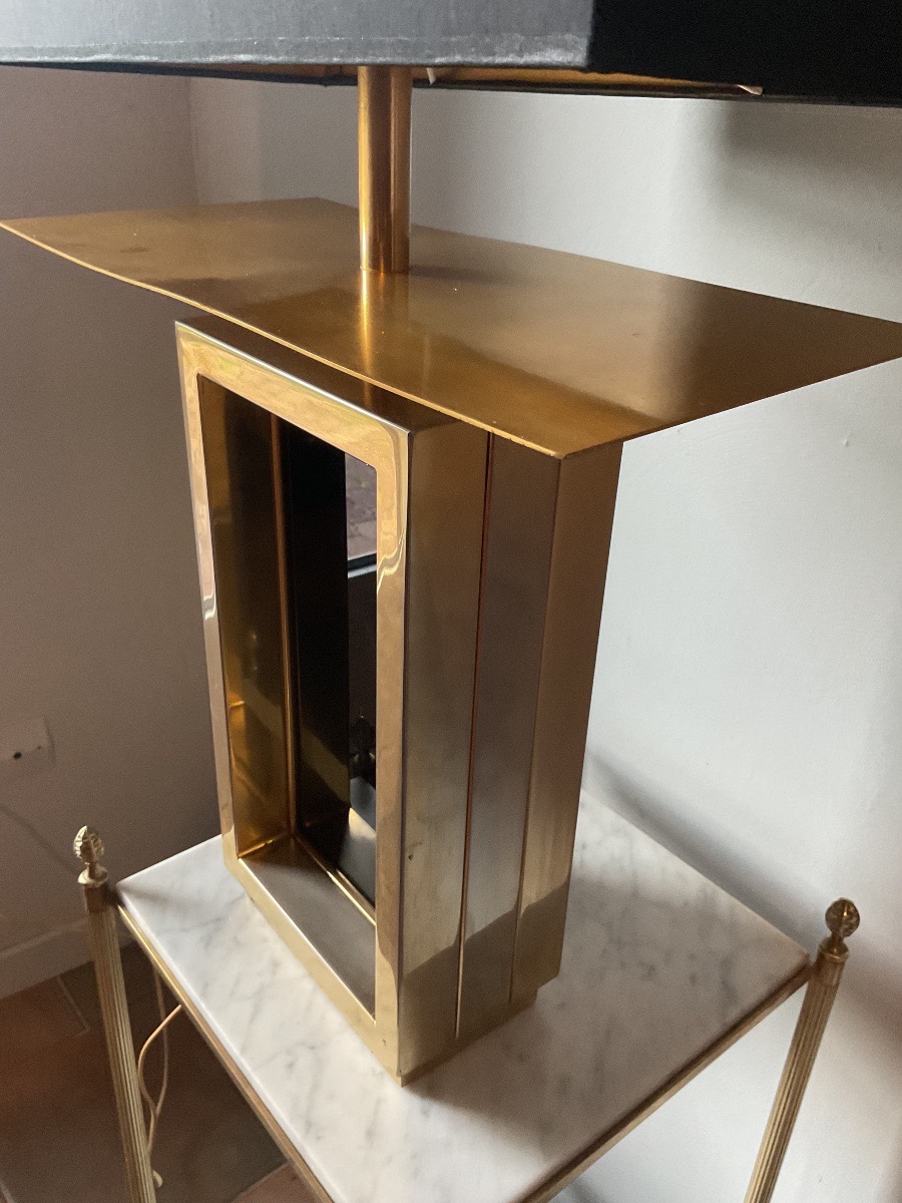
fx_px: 1008
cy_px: 602
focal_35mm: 29
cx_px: 451
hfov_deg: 48.2
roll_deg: +0.1
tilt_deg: -26.5
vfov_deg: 61.7
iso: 250
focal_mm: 3
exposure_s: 1/60
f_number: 1.8
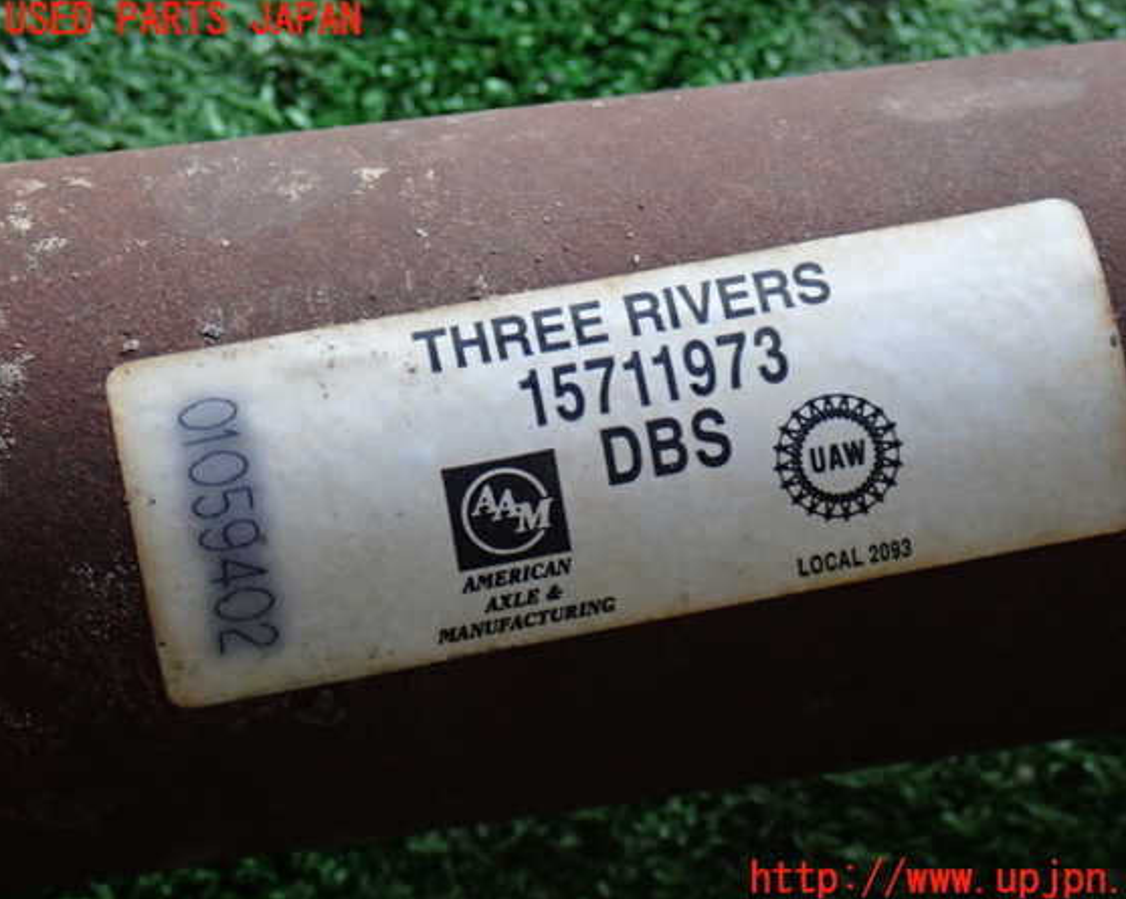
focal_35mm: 81
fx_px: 2698
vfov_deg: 18.9
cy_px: 451
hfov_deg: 23.6
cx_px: 600
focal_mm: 13.65
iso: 500
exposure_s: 1/80
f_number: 4.1
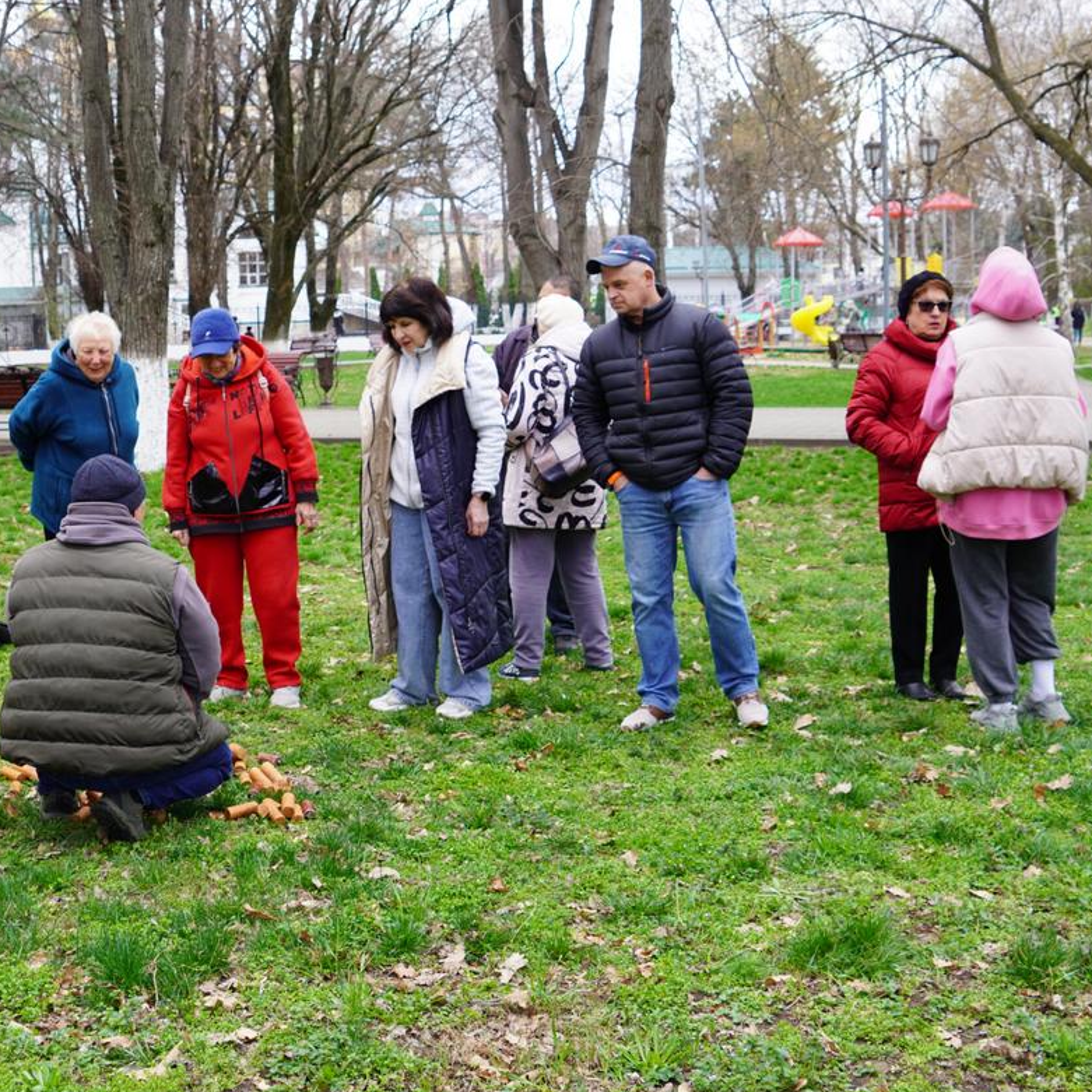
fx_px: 1677
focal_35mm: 47
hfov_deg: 35.5
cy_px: 548
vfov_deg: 36.1
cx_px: 319
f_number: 4.5
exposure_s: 1/80
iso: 100
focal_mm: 24
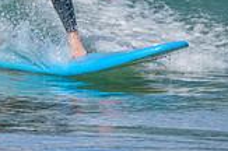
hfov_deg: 0.7
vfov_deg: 0.5
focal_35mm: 2854
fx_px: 18040
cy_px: -34
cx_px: -55
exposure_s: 1/1600
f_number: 11
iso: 1800
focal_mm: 800
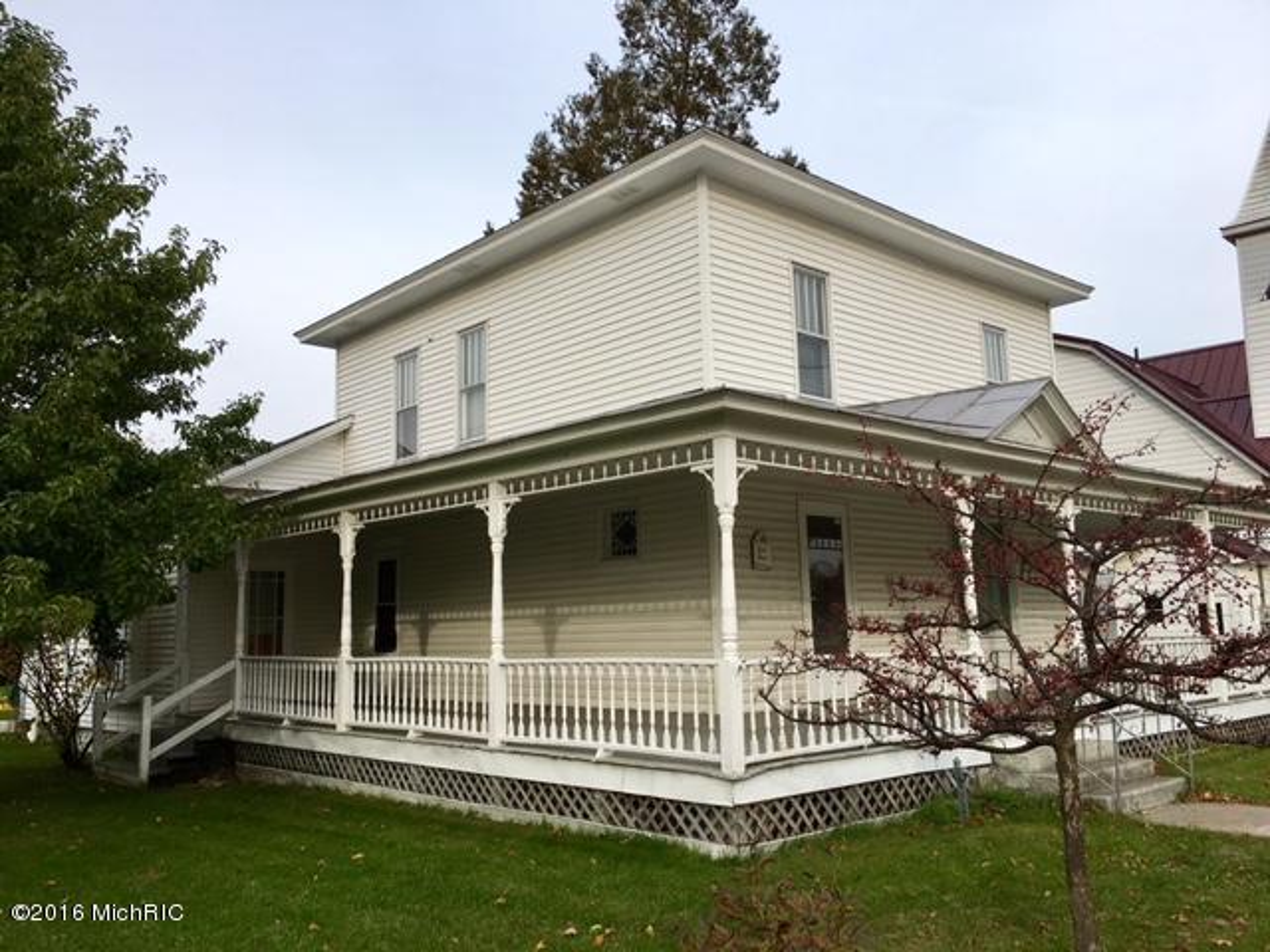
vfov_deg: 48.2
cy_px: 476
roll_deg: +0.9
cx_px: 635
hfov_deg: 61.7
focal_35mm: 29
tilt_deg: +9.6
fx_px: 1064
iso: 25
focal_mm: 4.15
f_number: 2.2
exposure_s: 1/739
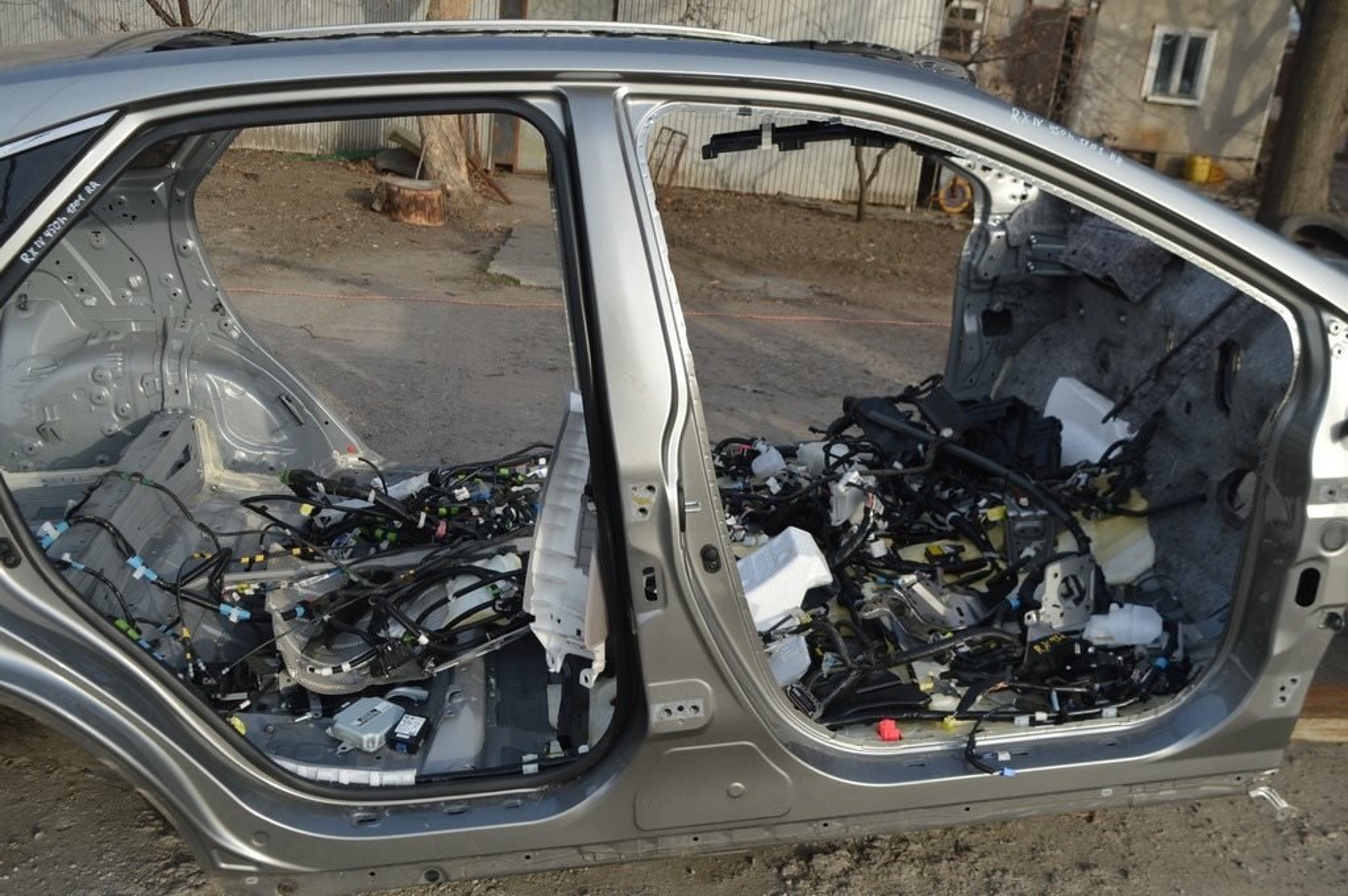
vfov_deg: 38.3
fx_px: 1291
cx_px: 674
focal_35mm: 34
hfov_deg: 55.1
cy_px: 448
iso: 100
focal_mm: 23
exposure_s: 1/160
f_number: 6.3
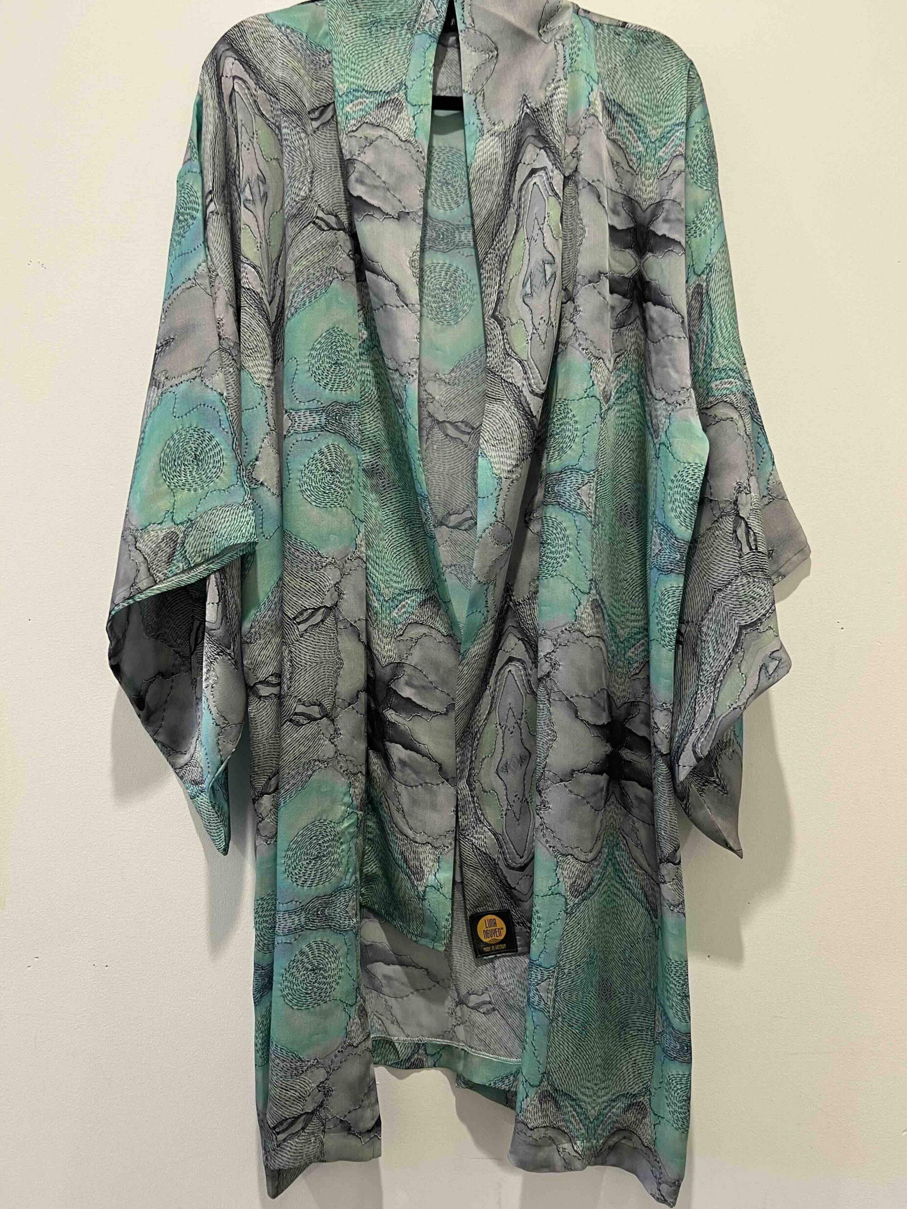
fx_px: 943
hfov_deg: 51.4
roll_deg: +0.9
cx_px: 466
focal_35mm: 27
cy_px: 592
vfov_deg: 65.3
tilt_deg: -1.3
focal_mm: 5.7
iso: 125
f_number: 1.5
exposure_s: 1/50
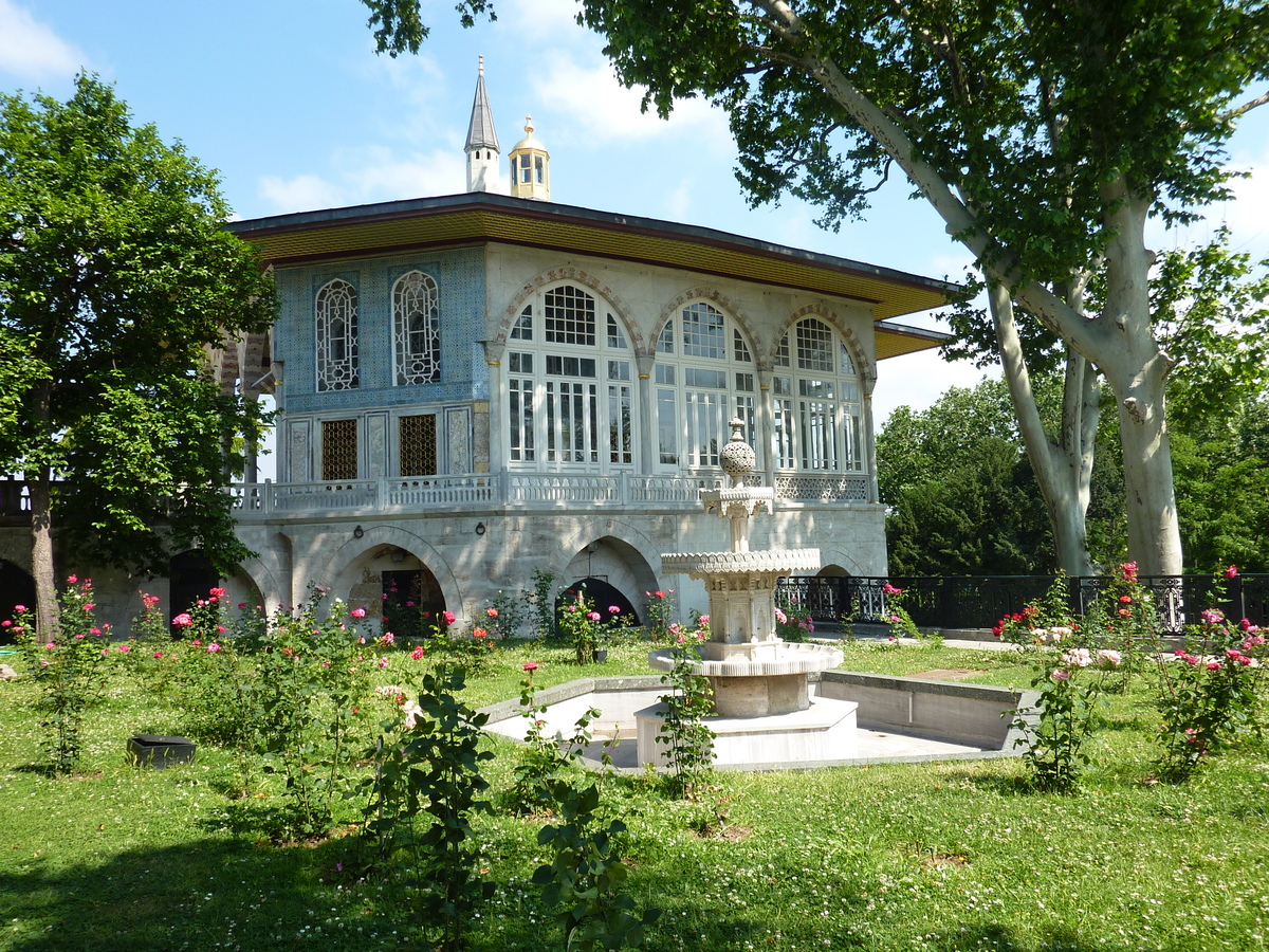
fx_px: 916
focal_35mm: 25
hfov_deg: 69.4
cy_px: 476
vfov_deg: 54.9
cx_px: 634
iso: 80
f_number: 4
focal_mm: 4.1
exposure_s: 1/320
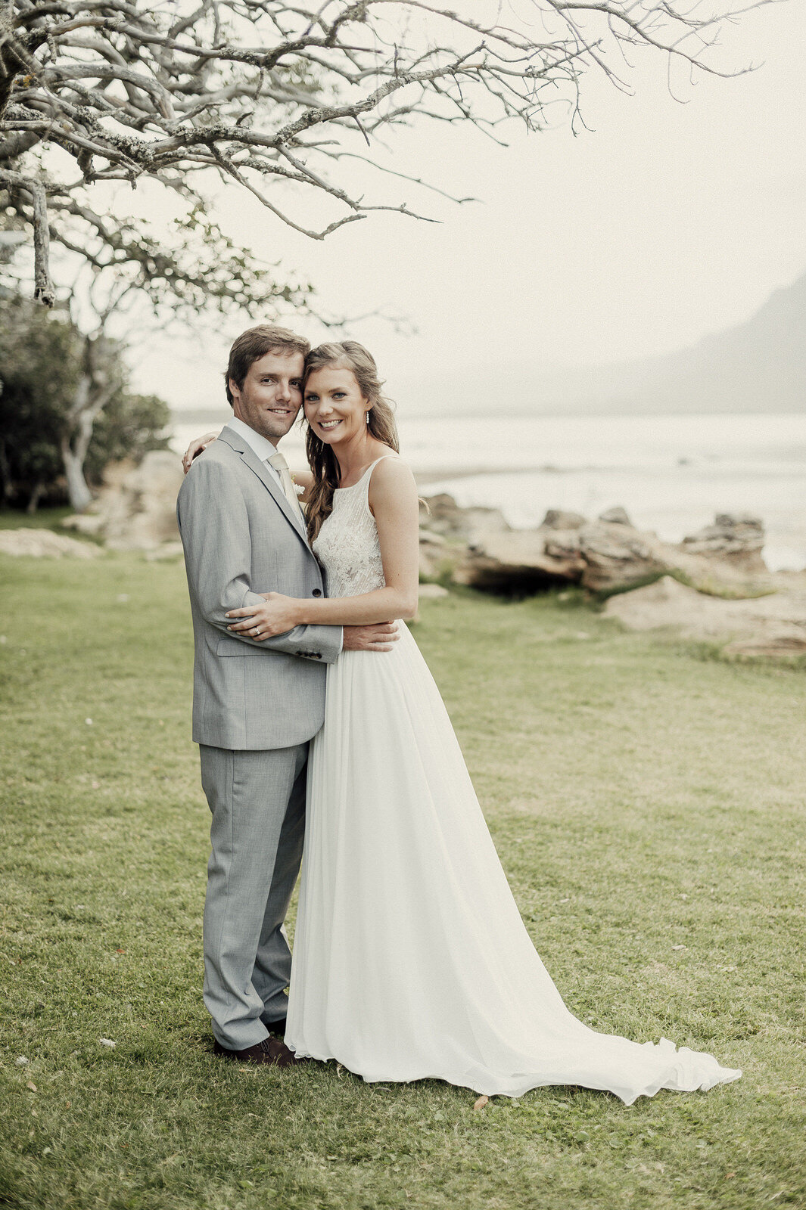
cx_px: 403
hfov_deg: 27.0
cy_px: 605
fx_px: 1681
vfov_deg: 39.6
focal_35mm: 50
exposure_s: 1/400
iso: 200
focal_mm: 50
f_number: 2
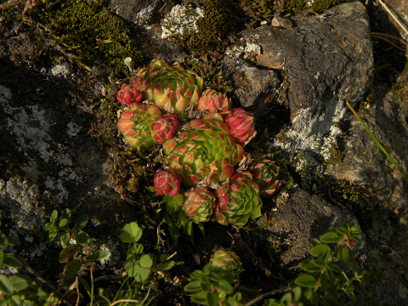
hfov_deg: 45.8
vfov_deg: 35.1
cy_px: 153
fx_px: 483
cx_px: 204
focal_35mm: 41
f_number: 5
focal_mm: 7.3
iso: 64
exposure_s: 1/500
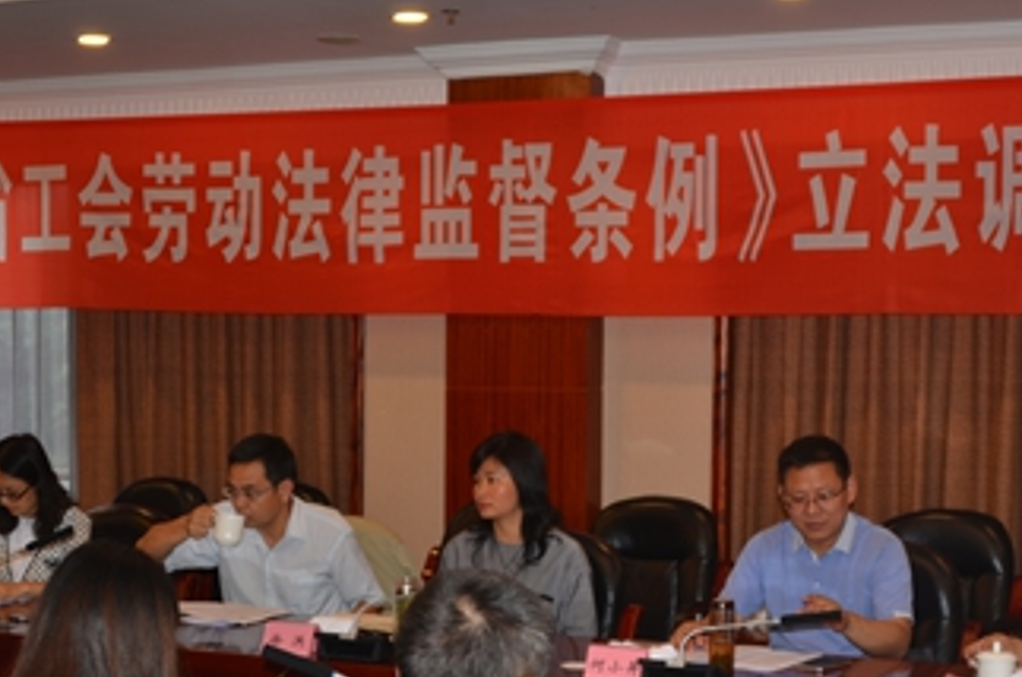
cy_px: 441
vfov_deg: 20.8
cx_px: 573
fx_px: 1842
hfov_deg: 31.0
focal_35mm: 65
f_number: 3.5
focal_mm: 28
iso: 100
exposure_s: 1/60
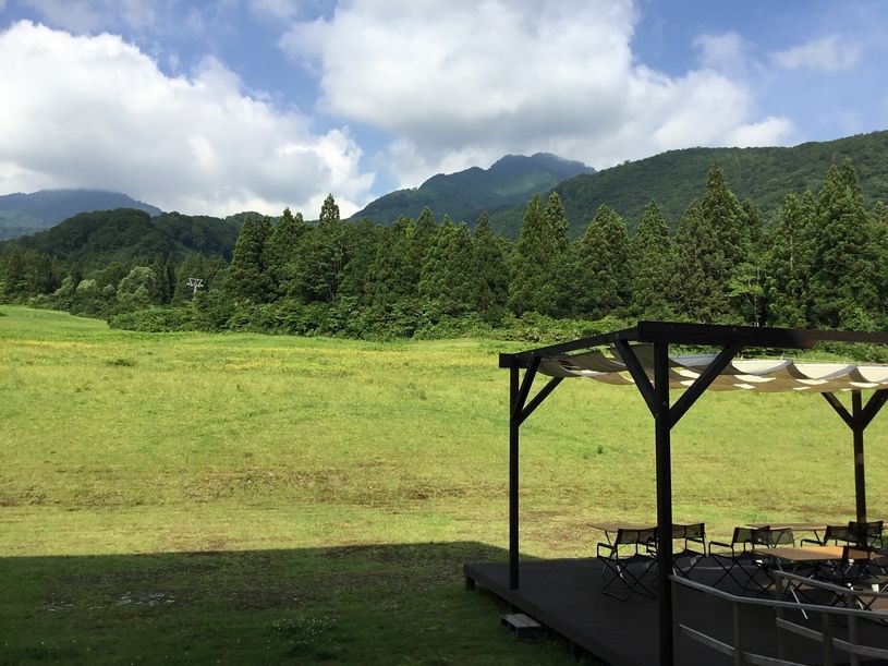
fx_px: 795
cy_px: 333
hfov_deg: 58.4
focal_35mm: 31
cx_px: 444
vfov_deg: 45.4
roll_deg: -0.7
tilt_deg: +6.5
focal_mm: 3.3
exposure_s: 1/1359
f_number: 2.4
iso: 25
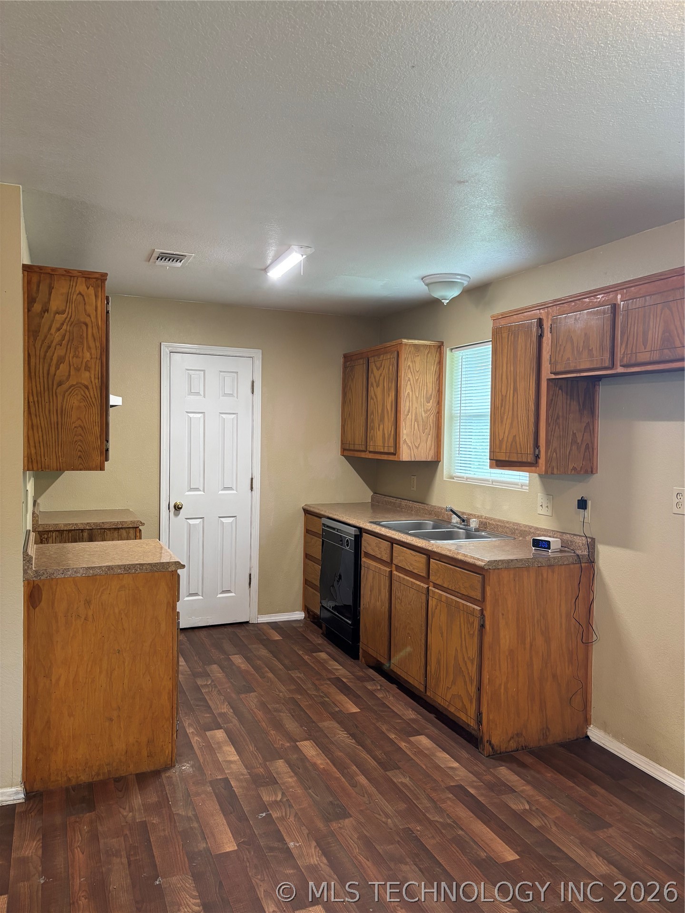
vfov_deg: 67.3
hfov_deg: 53.1
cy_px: 456
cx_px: 342
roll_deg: -1.4
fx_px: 686
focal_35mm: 26
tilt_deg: -2.9
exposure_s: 1/60
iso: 200
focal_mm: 5.96
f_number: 1.6
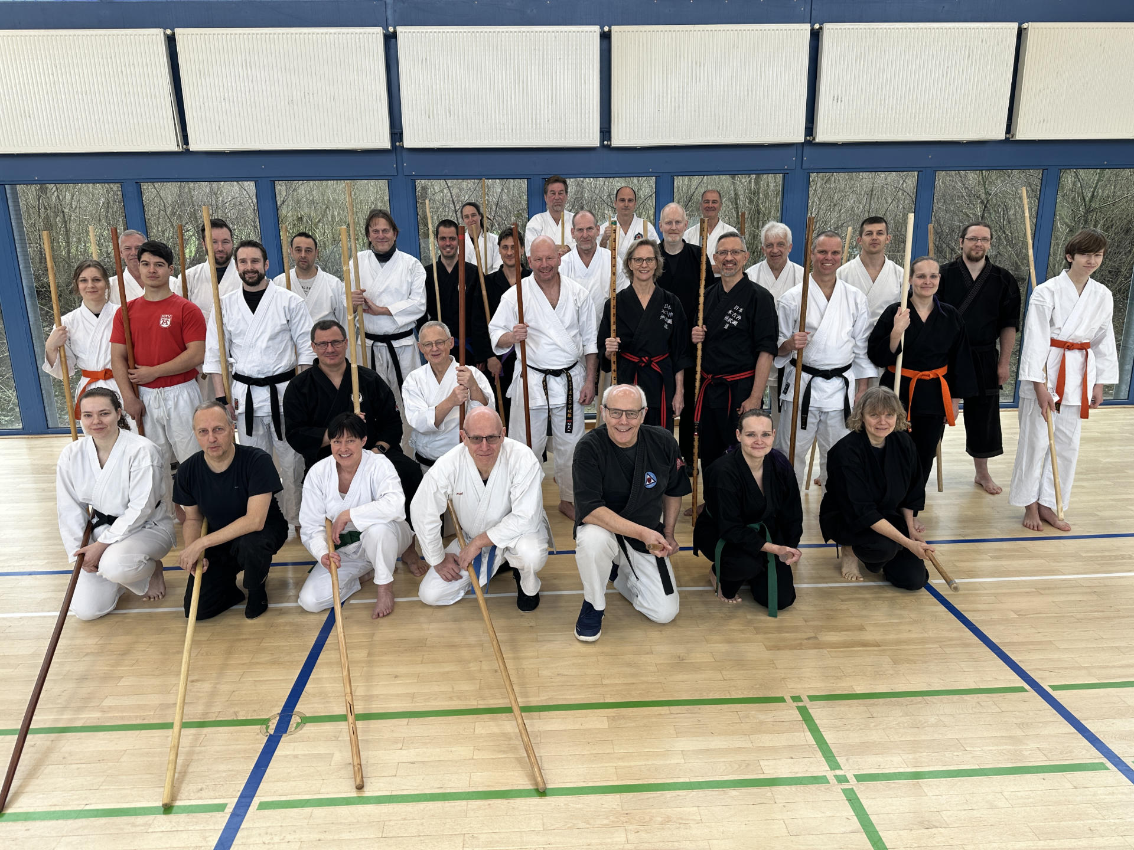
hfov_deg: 71.6
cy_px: 425
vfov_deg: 56.8
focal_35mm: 24
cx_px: 567
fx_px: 786
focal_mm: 6.9
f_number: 1.8
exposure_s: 1/186
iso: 64
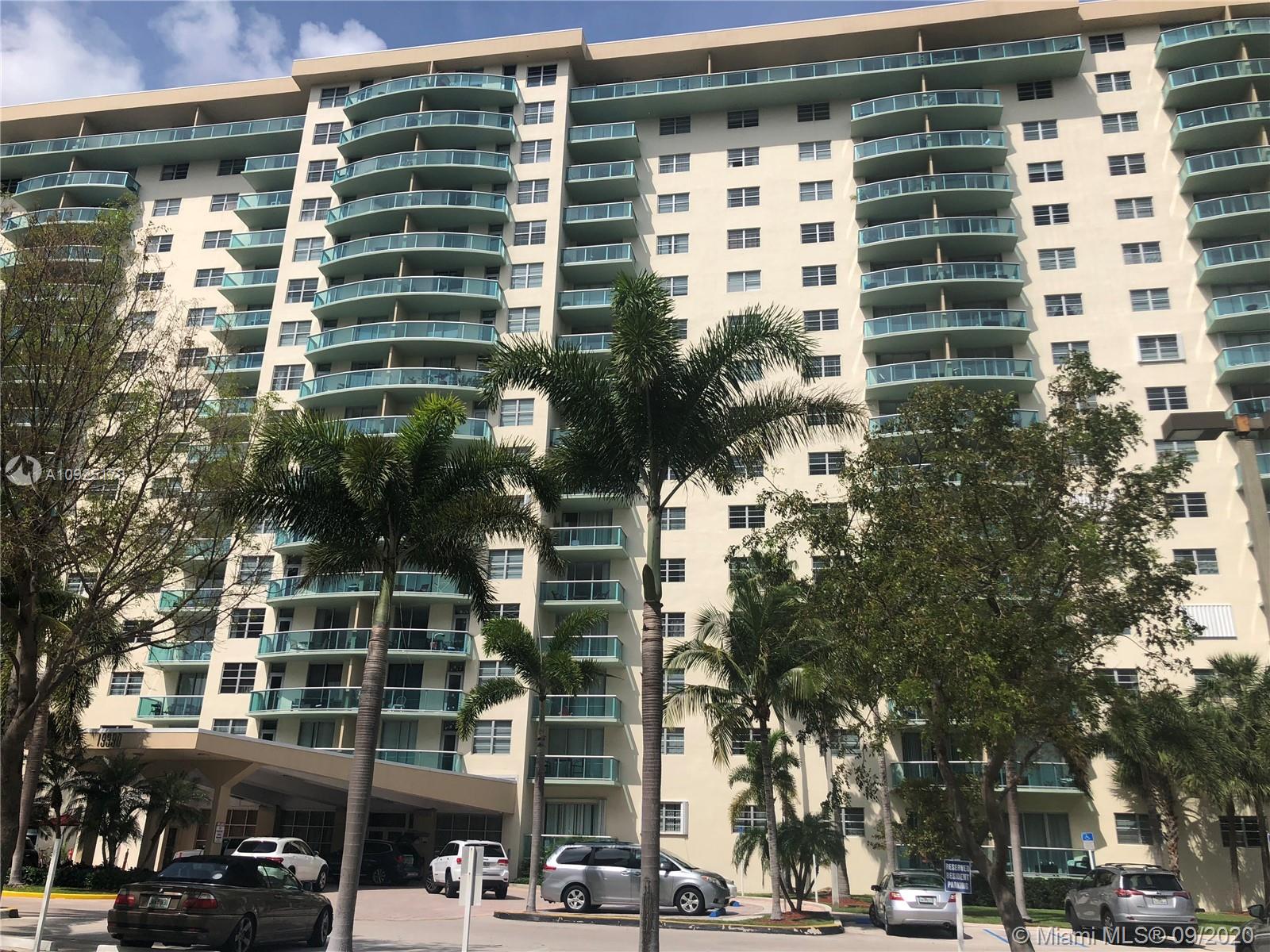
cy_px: 476
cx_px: 635
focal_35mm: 29
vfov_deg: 48.2
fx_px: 1064
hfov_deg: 61.7
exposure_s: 1/2857
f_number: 1.8
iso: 20
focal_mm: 3.99
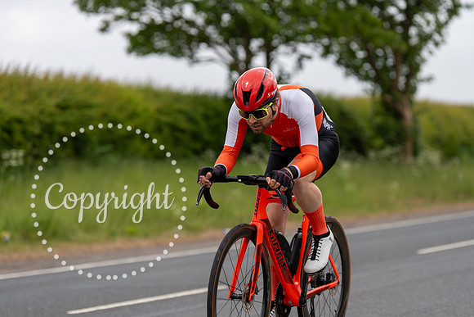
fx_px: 1699
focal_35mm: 129
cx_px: 237
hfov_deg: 15.9
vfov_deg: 10.6
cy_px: 158
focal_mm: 129
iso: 160
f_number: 3.2
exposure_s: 1/1250
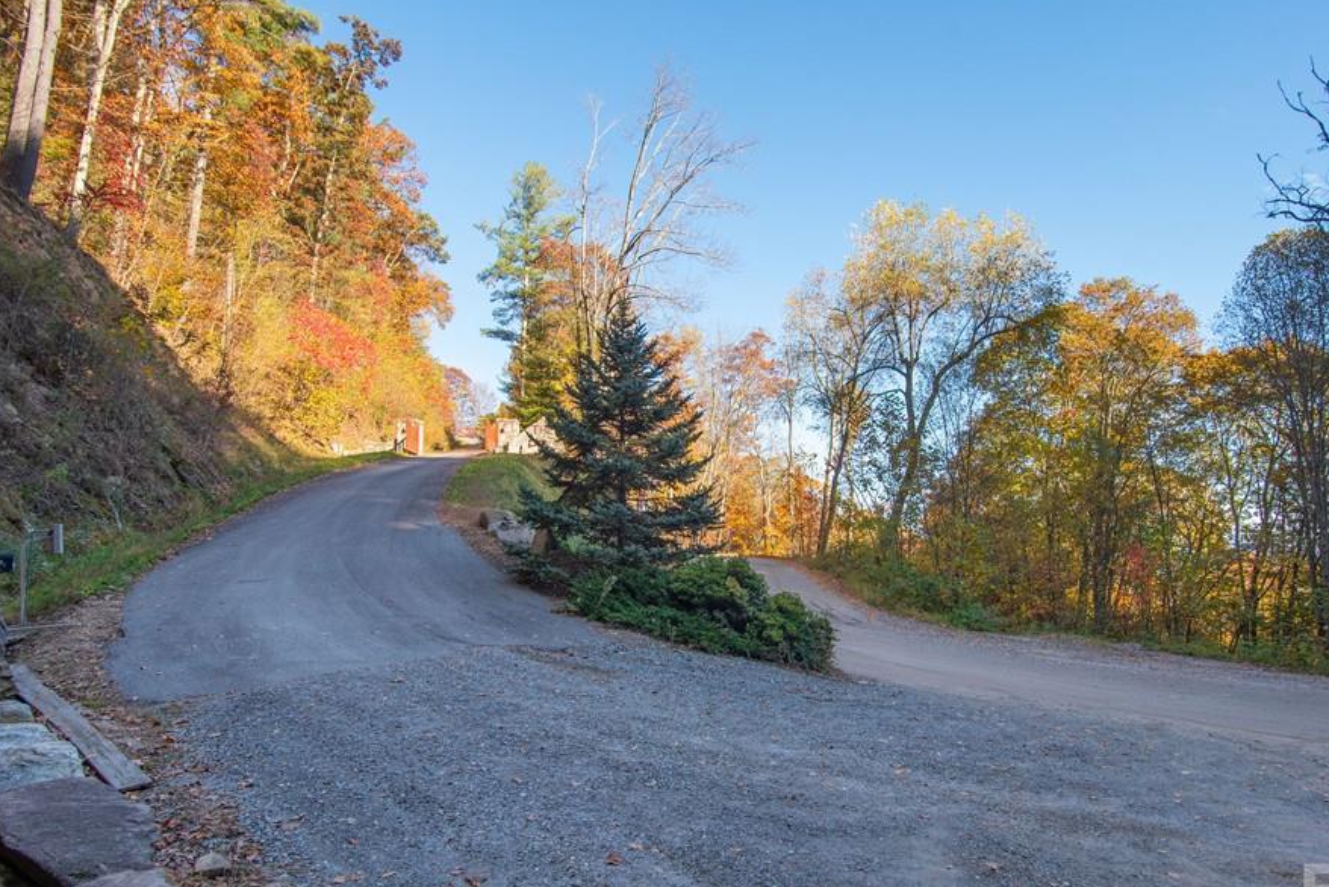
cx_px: 744
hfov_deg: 80.8
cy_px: 490
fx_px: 775
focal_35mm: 21
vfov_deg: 59.4
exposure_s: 1/250
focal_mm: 17
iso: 320
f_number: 7.1
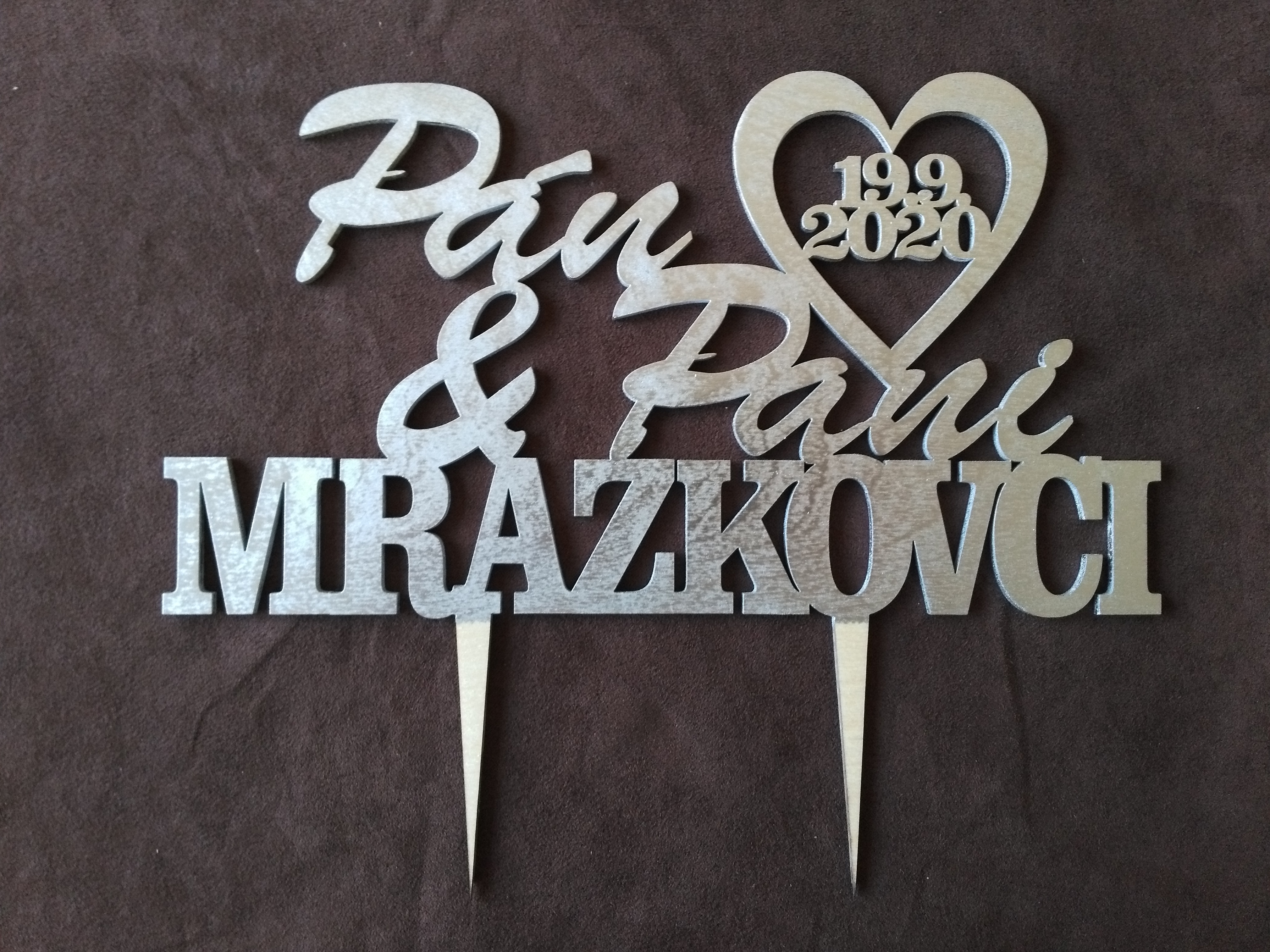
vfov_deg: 49.7
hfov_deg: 63.4
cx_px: 635
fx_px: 1027
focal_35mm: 28
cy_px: 476
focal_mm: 2.96
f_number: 2
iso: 304
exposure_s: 1/30
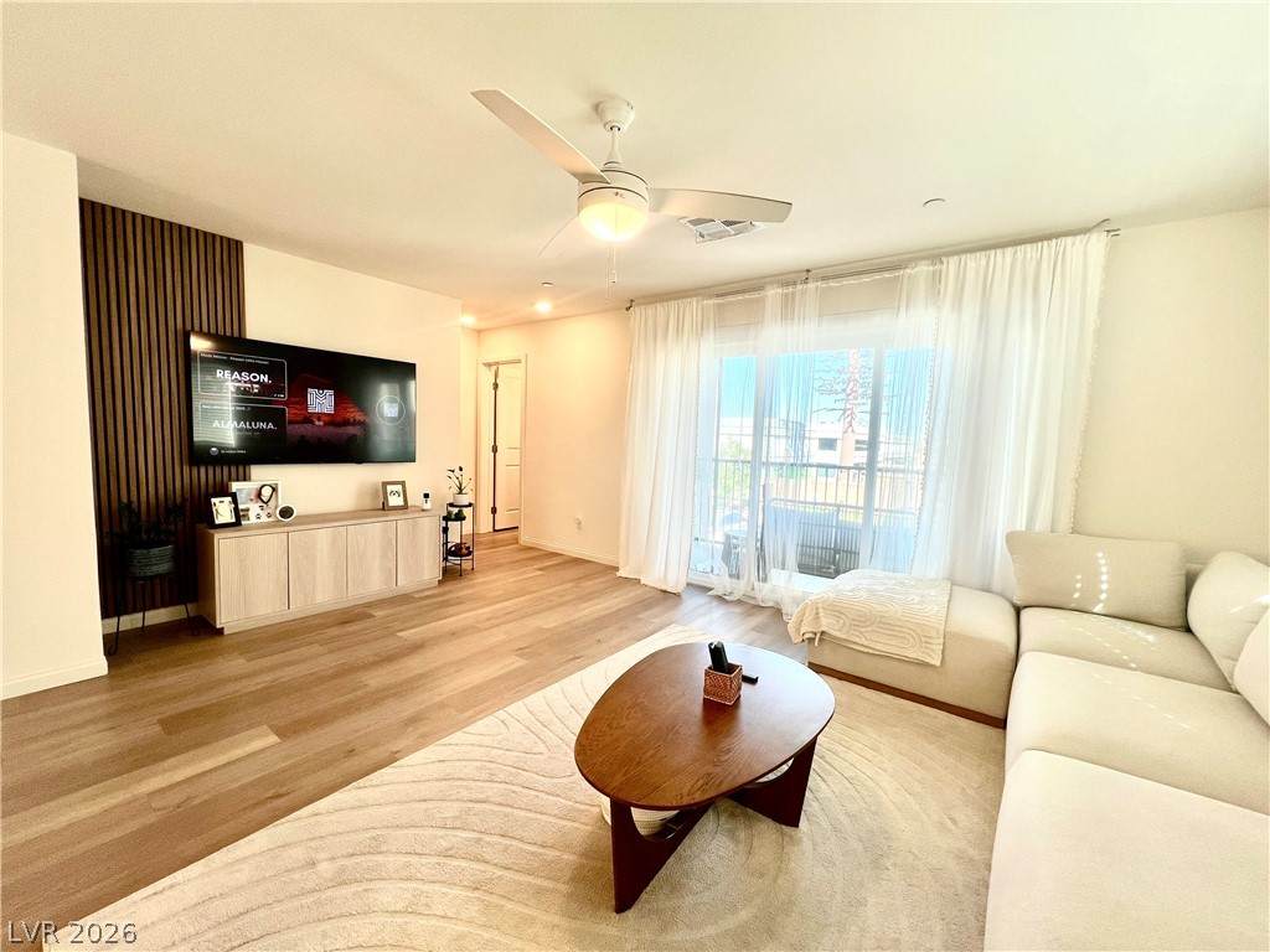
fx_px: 477
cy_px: 476
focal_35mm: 13
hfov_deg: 106.2
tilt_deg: -5.1
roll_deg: -2.1
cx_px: 635
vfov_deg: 89.9
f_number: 1.8
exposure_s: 1/120
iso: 40
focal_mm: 1.57
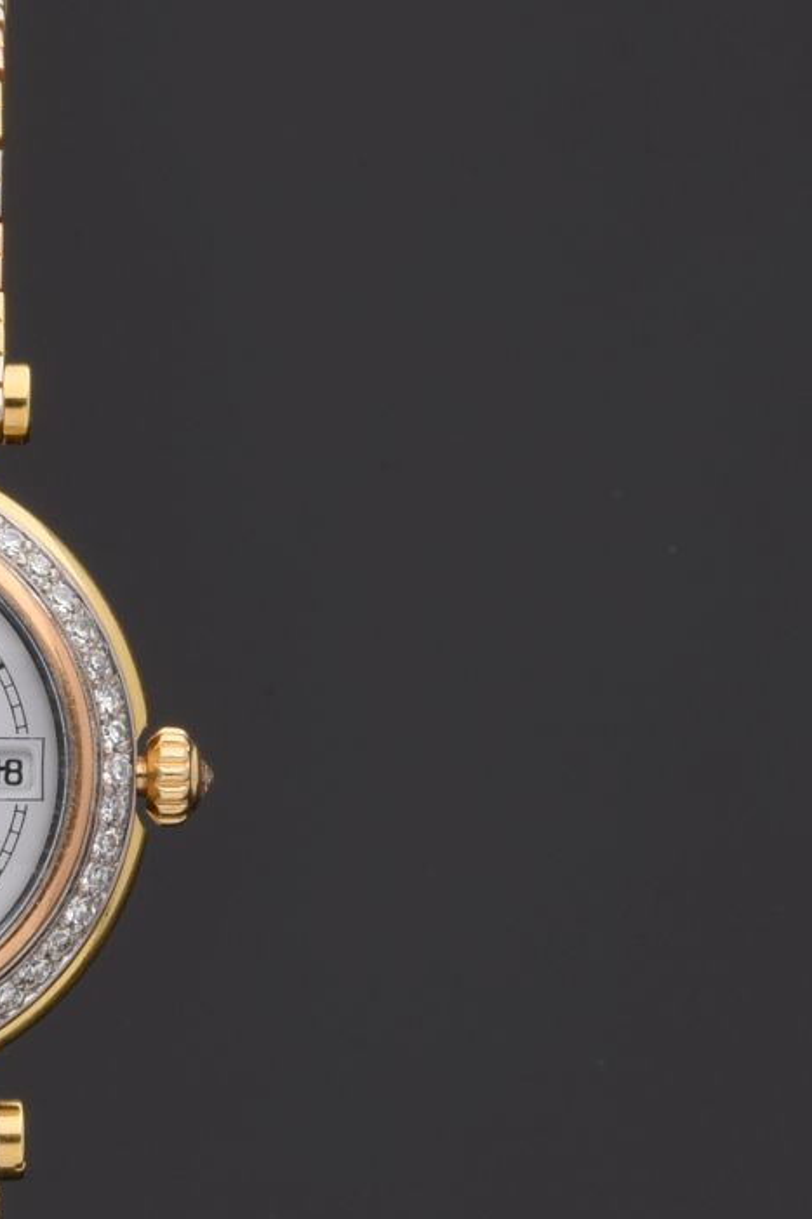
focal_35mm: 214
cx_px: -159
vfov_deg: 9.6
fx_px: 7243
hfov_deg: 6.4
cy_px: 796
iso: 100
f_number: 25
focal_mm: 60
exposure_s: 1/125
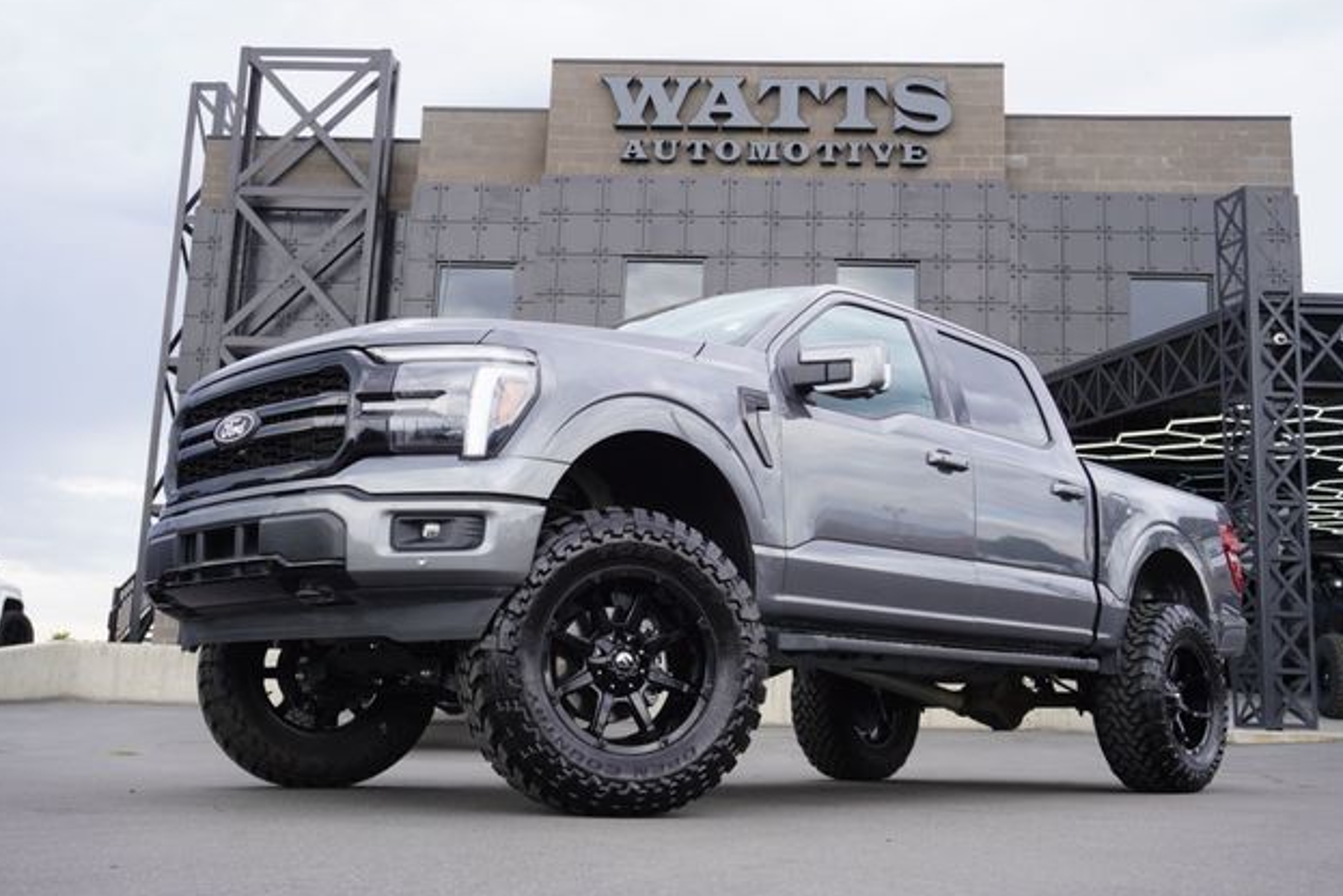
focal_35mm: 37
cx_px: 679
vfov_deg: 36.0
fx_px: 1381
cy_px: 446
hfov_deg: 51.9
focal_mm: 24
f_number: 5.6
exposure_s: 1/80
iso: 100
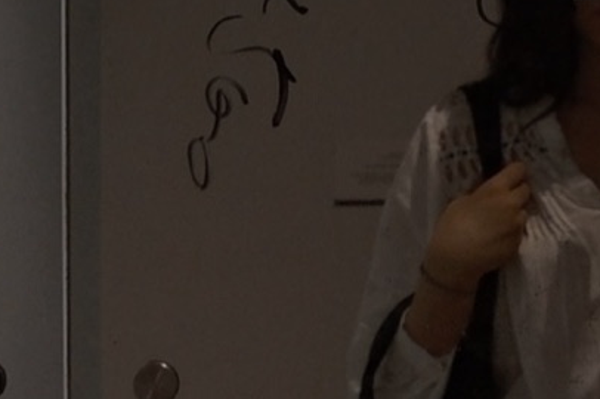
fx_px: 2298
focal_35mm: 138
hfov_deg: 14.7
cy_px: 41
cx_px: 570
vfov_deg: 9.9
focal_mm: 23
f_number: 4.5
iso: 500
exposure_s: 1/56
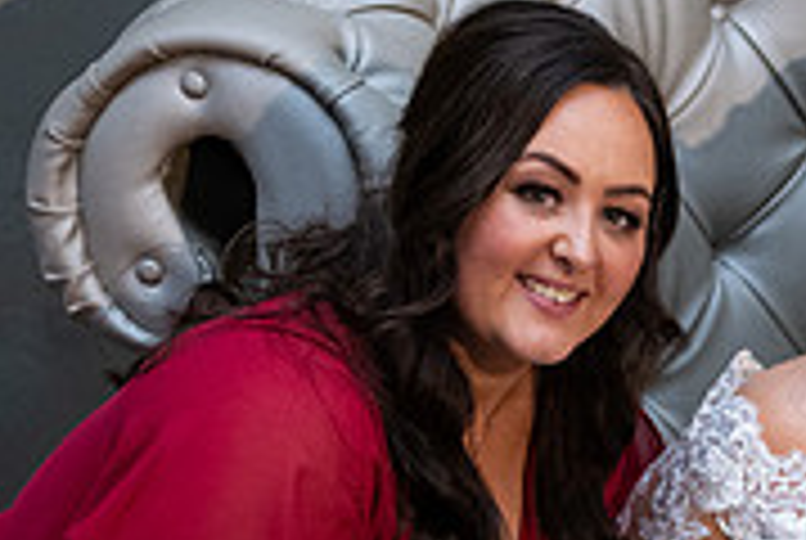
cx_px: 1009
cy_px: 560
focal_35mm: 136
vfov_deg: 10.0
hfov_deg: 14.5
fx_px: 3050
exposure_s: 1/160
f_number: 3.5
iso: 1000
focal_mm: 42
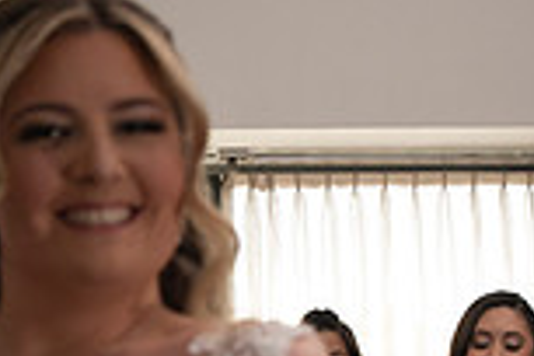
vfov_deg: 11.0
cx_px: 241
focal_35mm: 121
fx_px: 1795
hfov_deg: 16.9
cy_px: 475
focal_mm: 32
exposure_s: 1/1600
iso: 1600
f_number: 2.8
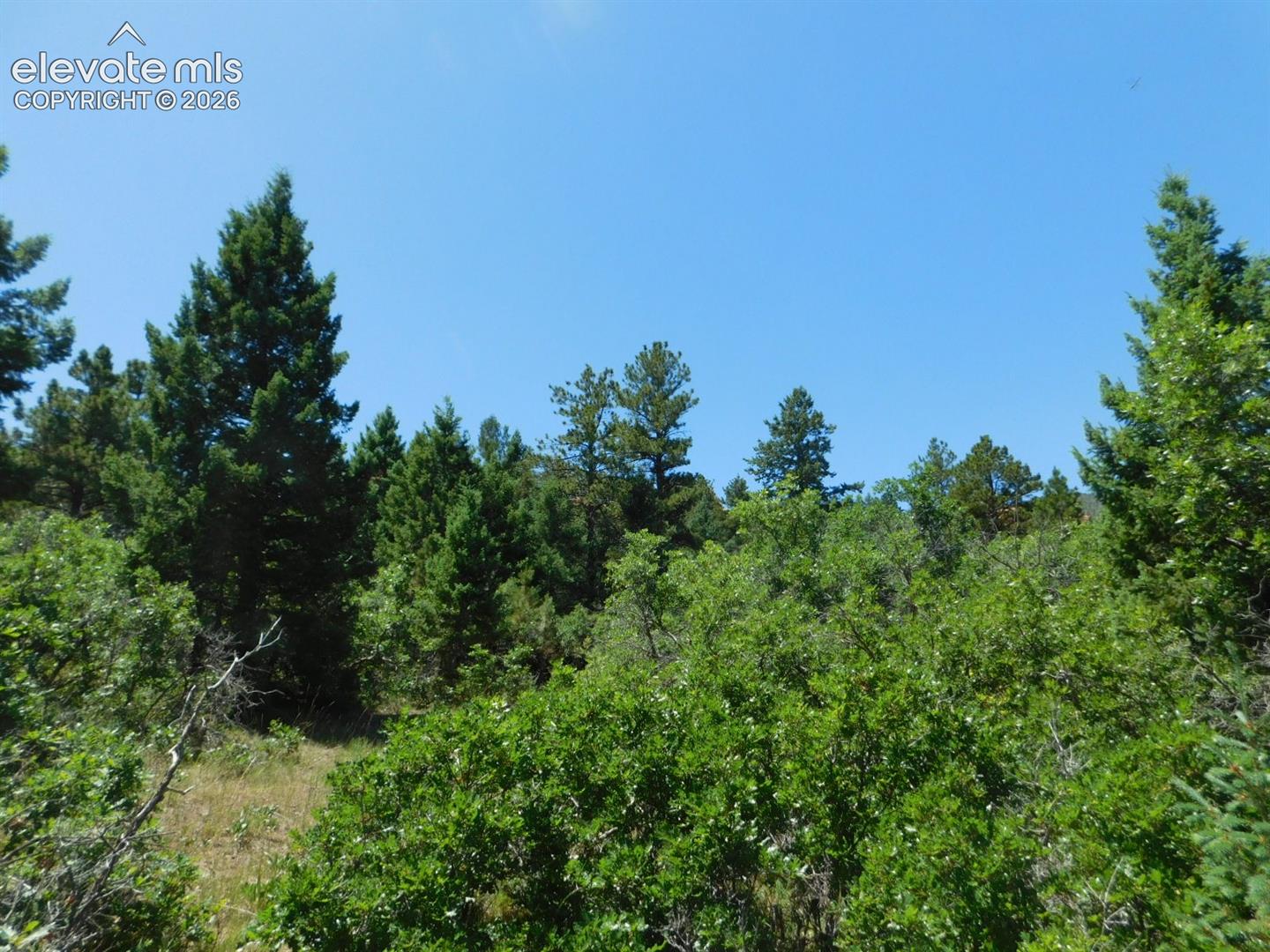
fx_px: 844
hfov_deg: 73.9
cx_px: 635
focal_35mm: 23
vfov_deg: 58.9
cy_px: 476
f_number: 3
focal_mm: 4
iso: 125
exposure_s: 1/1000
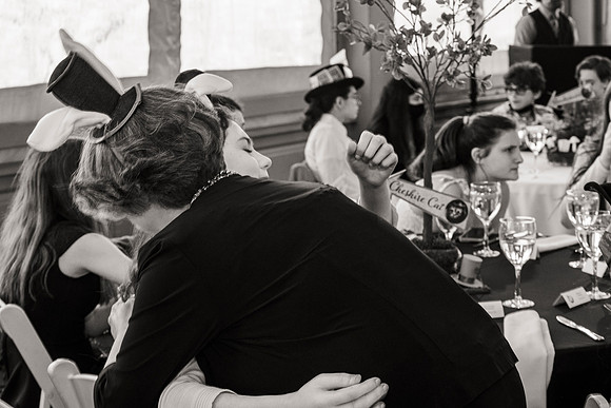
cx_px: 306
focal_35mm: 74
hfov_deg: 27.3
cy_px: 204
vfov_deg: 18.4
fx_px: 1256
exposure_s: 1/160
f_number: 10
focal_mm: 74
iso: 1600
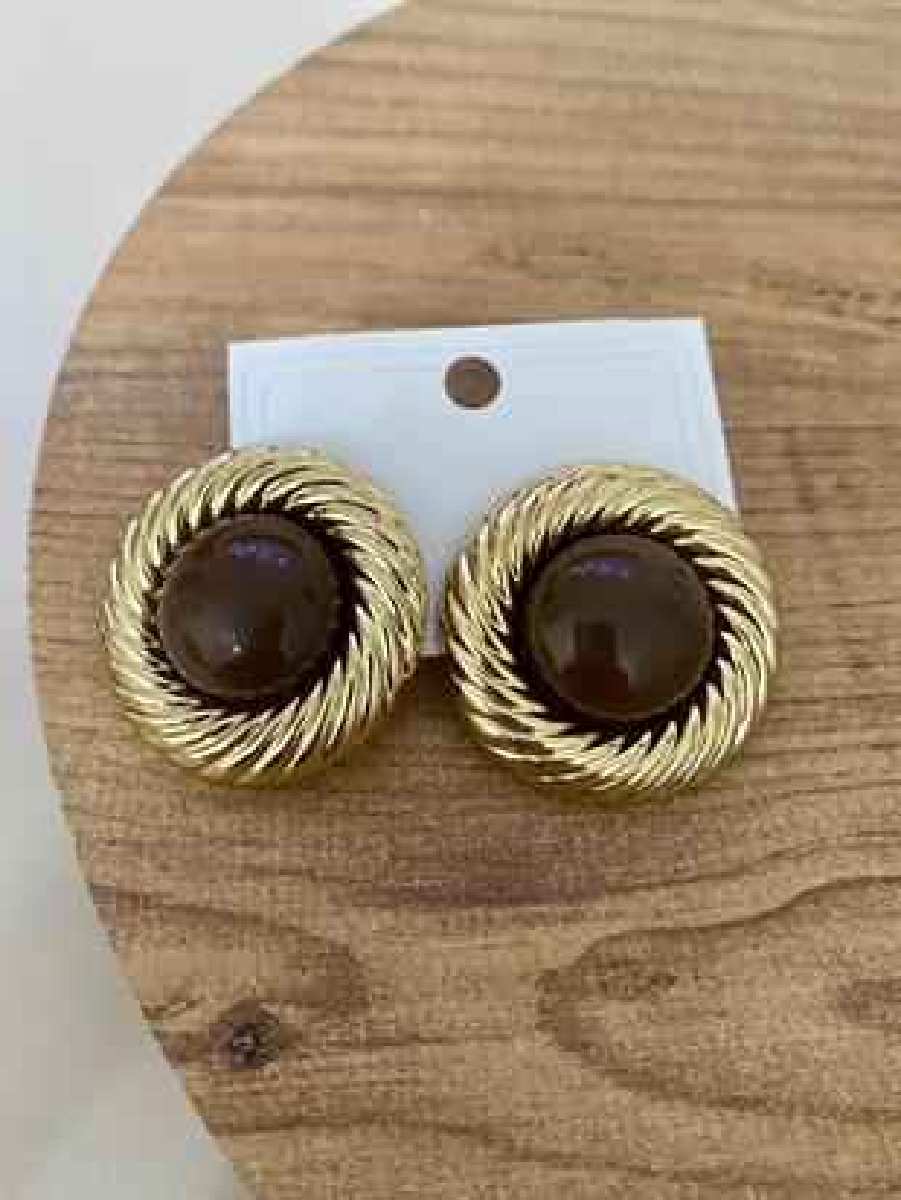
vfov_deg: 69.4
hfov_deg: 54.9
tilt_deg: -58.5
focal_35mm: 25
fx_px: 867
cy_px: 600
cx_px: 450
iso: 640
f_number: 1.8
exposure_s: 1/33
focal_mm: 4.25
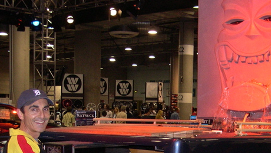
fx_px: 518
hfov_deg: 29.1
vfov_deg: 16.3
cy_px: 169
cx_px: 181
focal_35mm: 72
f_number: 2.8
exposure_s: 1/60
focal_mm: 8
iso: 291
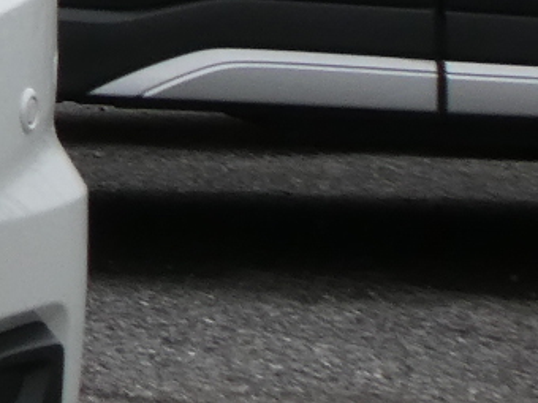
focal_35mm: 309
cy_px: -384
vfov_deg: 4.7
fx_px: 4802
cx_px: -1373
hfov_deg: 5.7
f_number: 4.5
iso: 80
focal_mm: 7.2
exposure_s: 1/400
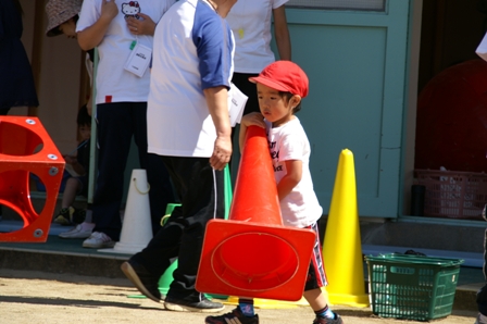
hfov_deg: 10.2
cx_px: 244
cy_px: 162
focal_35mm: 202
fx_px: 2737
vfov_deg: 6.8
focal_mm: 135
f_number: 6.7
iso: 100
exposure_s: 1/350
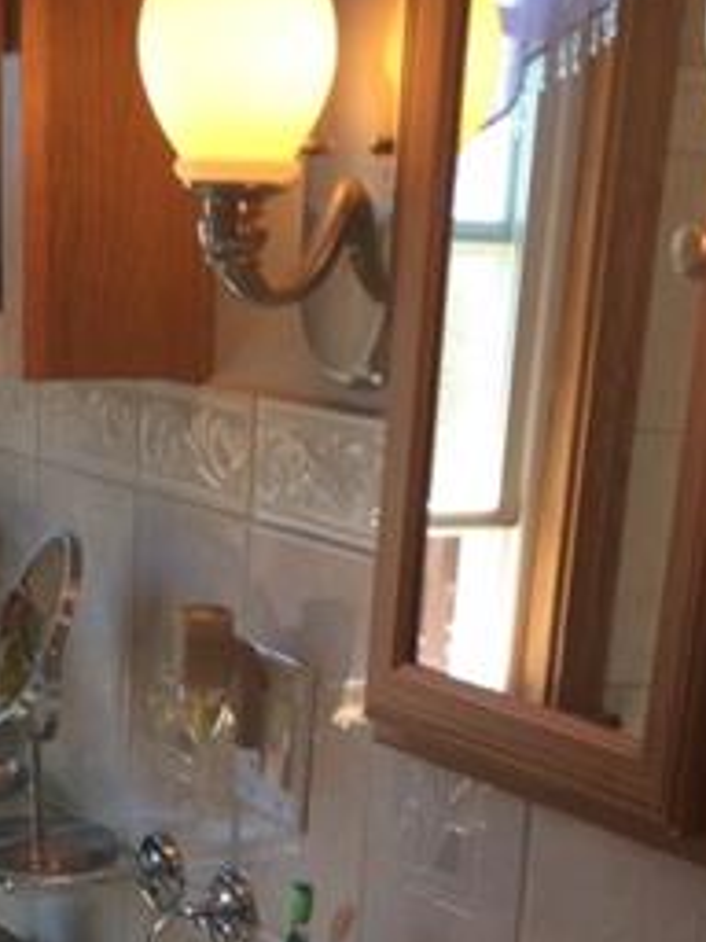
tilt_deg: -24.4
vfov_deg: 20.3
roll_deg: +0.5
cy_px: 1273
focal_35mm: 87
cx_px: 221
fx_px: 2366
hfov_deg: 16.9
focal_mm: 4.15
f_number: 2.2
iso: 40
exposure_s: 1/60
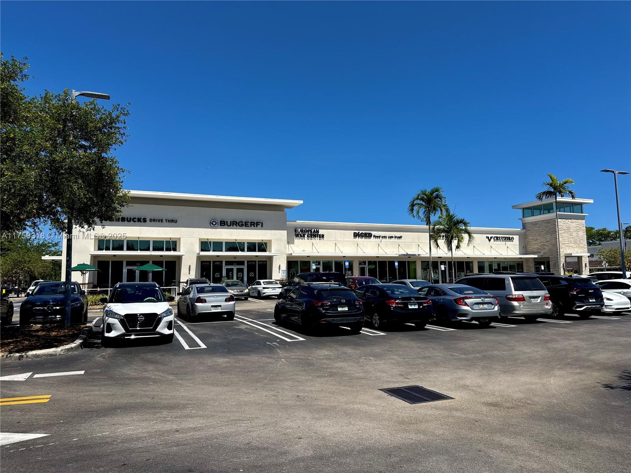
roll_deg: +0.9
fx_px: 437
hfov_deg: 71.6
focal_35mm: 24
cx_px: 316
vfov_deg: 56.8
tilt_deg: +6.5
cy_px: 236
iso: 80
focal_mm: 6.76
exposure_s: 1/7092
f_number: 1.78
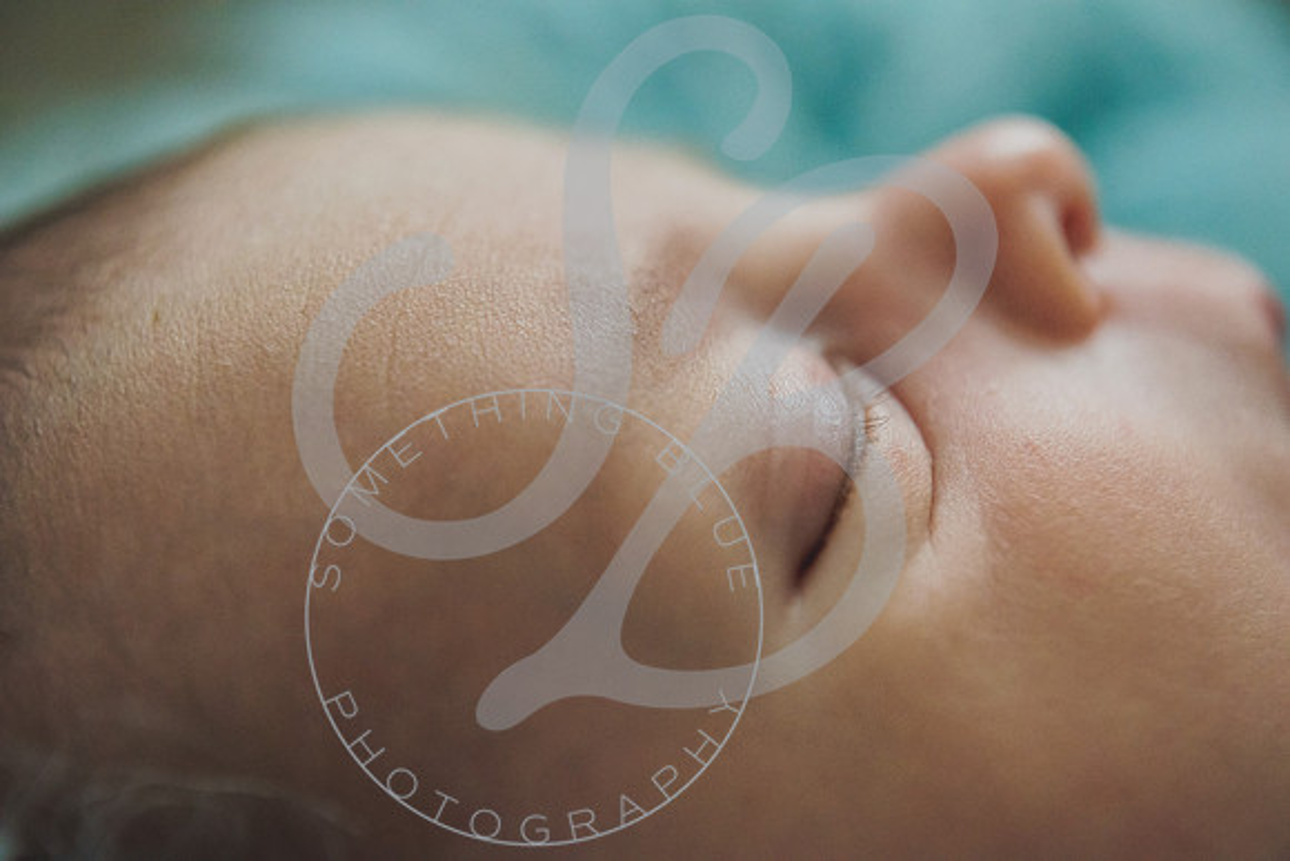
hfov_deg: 28.8
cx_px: 645
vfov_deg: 19.5
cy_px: 430
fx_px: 2509
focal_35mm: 70
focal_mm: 70
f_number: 5.6
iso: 2500
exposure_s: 1/125
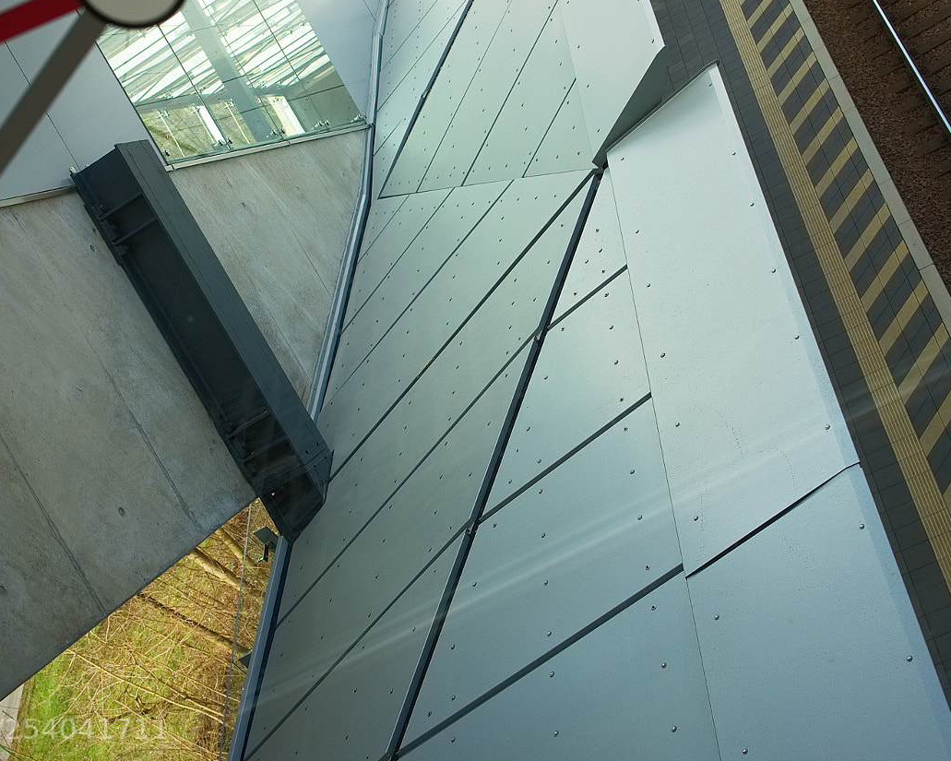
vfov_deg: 29.6
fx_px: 1436
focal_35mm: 51
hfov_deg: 36.6
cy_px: 309
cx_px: 423
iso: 100
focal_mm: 35
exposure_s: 1/100
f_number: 8
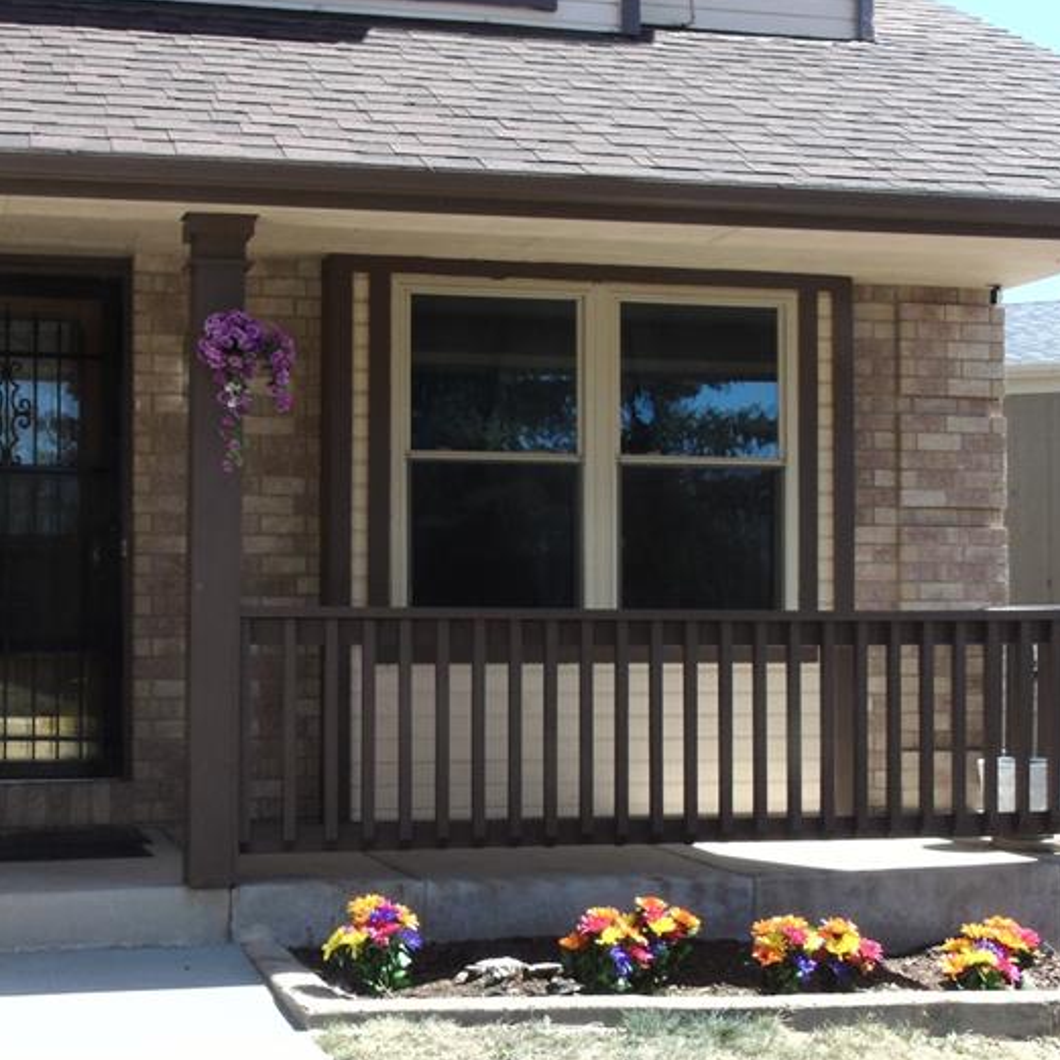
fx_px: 2044
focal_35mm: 59
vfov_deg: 29.1
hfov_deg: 29.0
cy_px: 579
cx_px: 403
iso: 80
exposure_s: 1/100
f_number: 3.8
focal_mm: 6.1
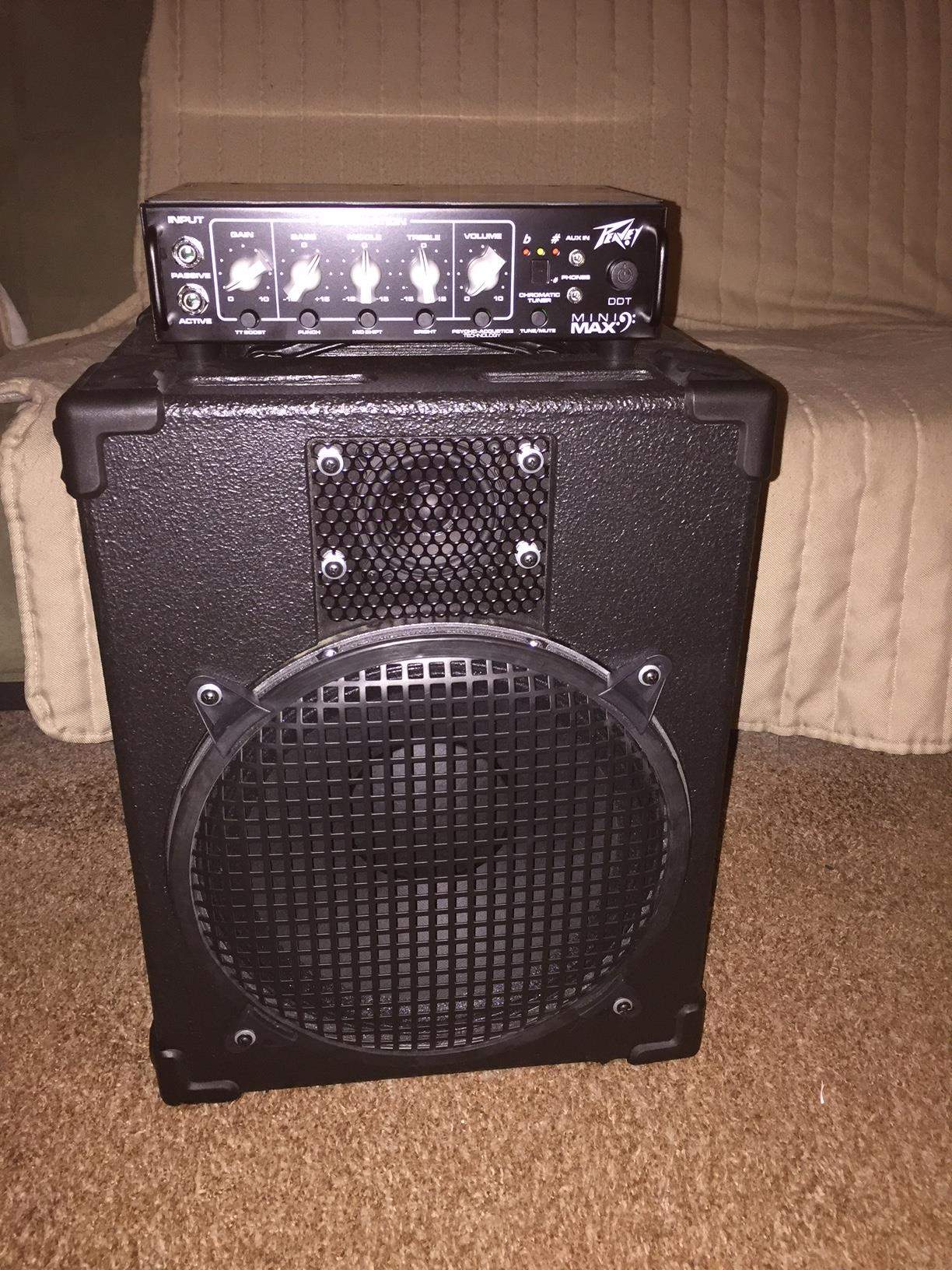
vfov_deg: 61.7
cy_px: 635
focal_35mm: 29
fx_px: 1063
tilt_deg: -22.4
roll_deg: -0.1
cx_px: 476
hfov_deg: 48.2
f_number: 2.2
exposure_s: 1/16
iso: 200
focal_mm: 4.15
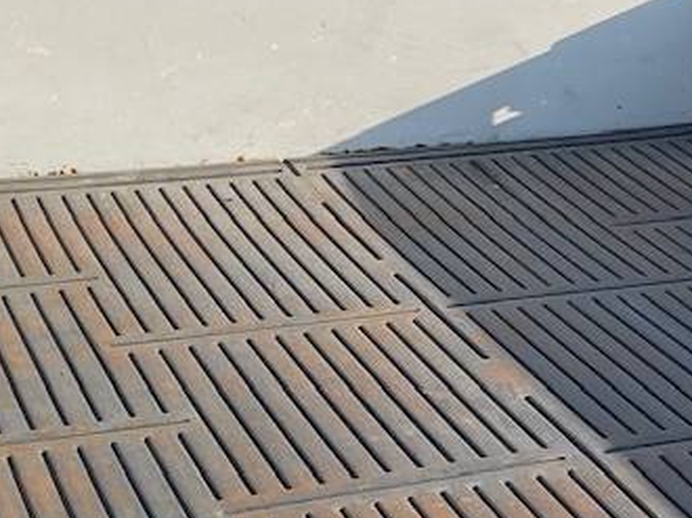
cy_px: 210
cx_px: 581
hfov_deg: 20.0
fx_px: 1938
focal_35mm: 97
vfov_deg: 15.2
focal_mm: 5.1
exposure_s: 1/2387
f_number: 1.6
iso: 32
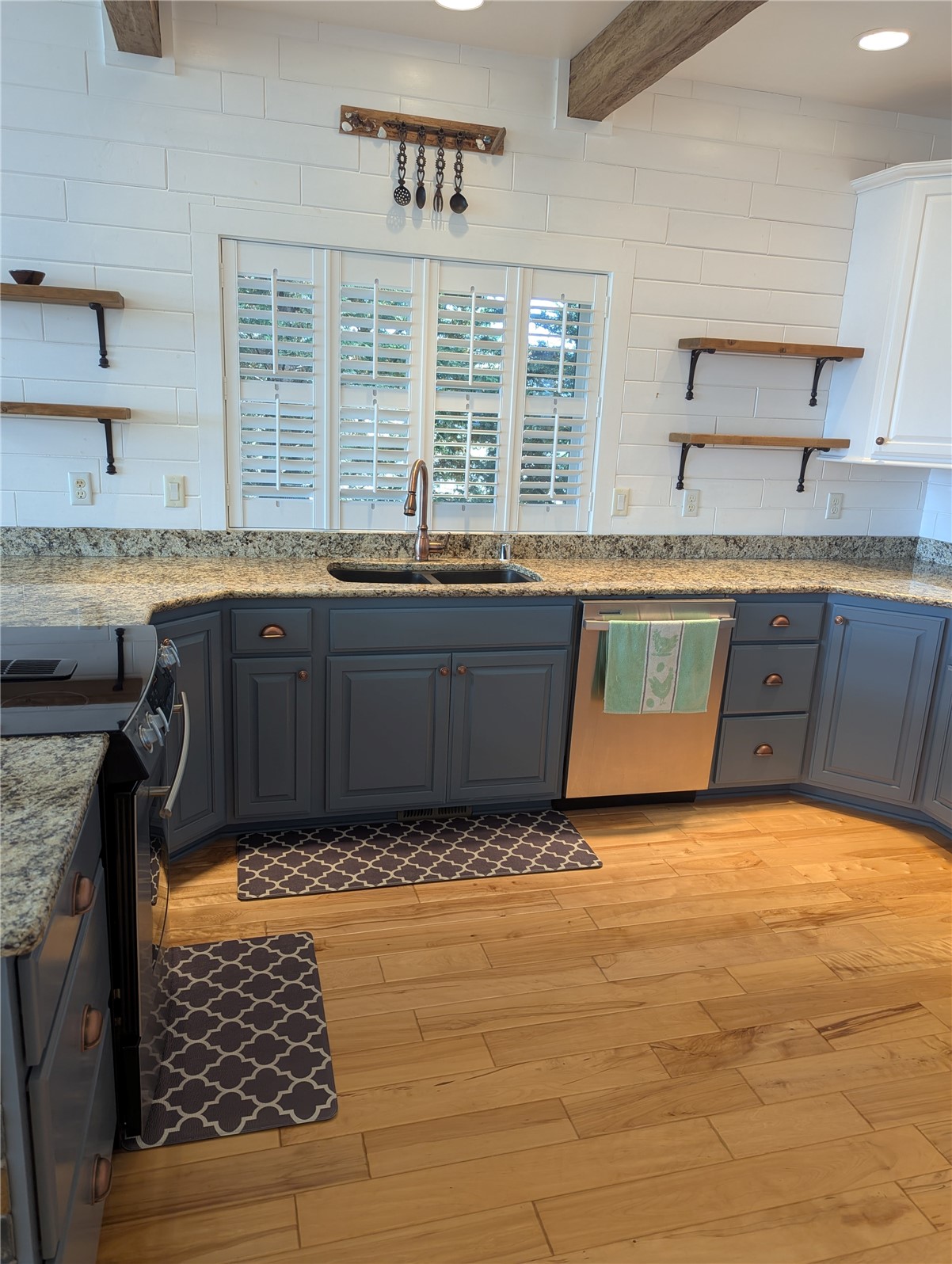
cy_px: 632
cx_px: 476
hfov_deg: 56.9
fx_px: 878
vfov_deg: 71.5
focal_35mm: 24
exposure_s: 1/60
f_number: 1.85
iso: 94
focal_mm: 6.81
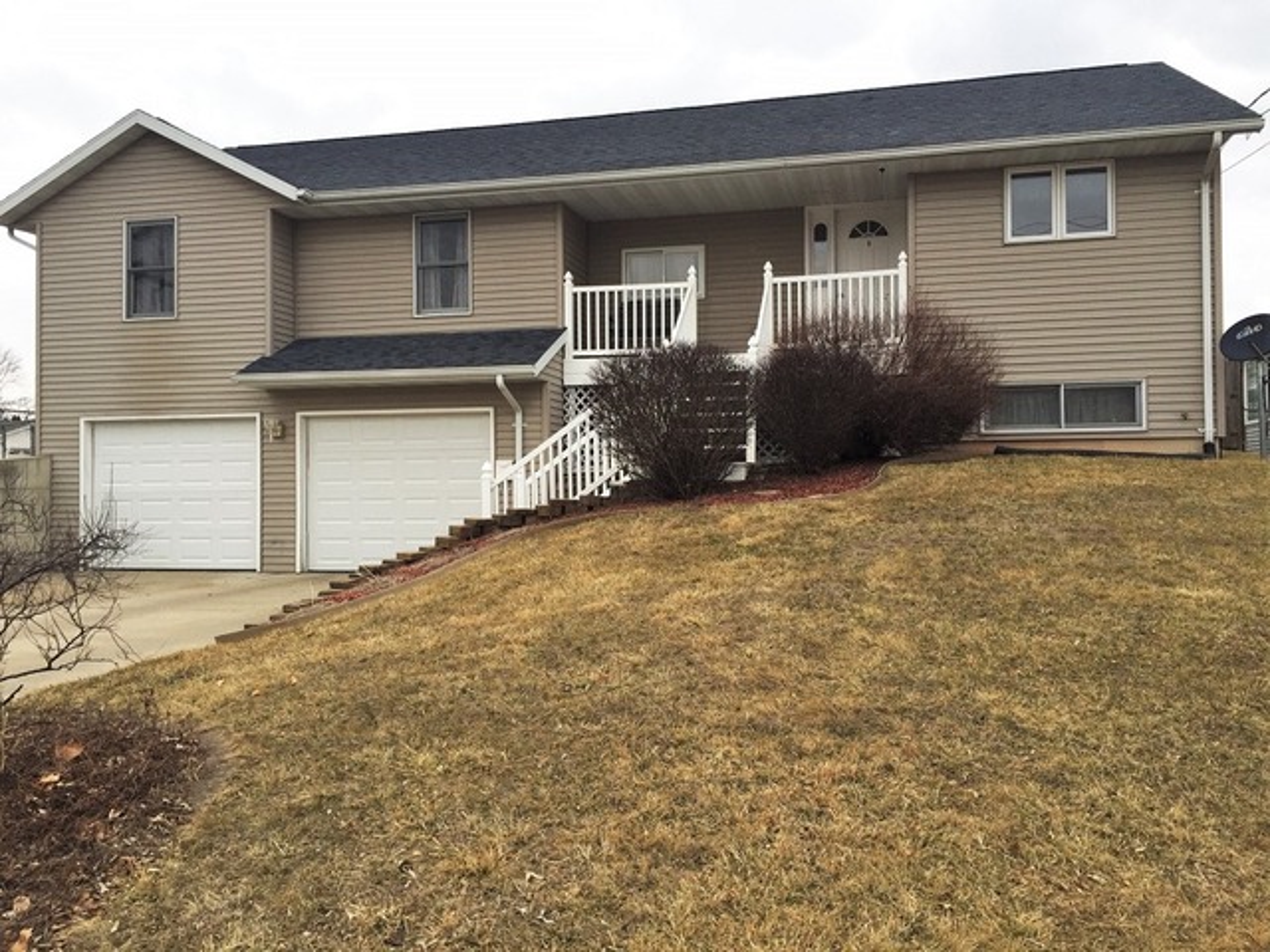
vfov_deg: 48.2
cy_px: 476
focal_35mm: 29
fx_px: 1064
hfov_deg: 61.7
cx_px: 635
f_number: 2.2
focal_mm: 4.15
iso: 32
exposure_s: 1/391
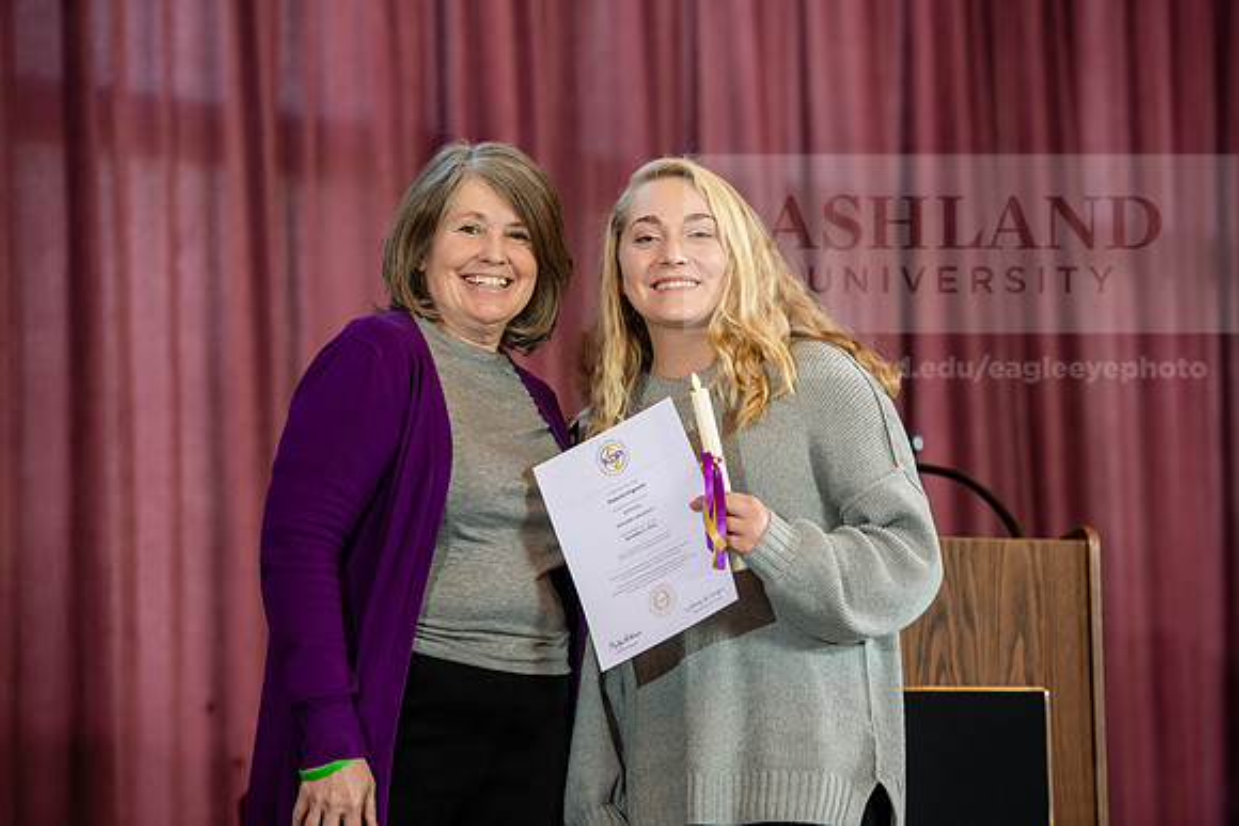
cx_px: 620
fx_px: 4303
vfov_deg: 11.0
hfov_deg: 16.4
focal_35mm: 125
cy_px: 413
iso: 1250
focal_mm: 125
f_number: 3.5
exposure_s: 1/200
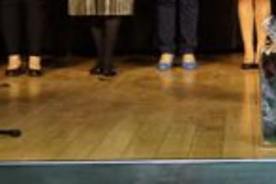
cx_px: 291
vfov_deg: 8.3
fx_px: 1249
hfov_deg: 12.4
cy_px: -56
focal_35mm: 163
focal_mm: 29
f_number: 4.5
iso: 2500
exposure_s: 1/160
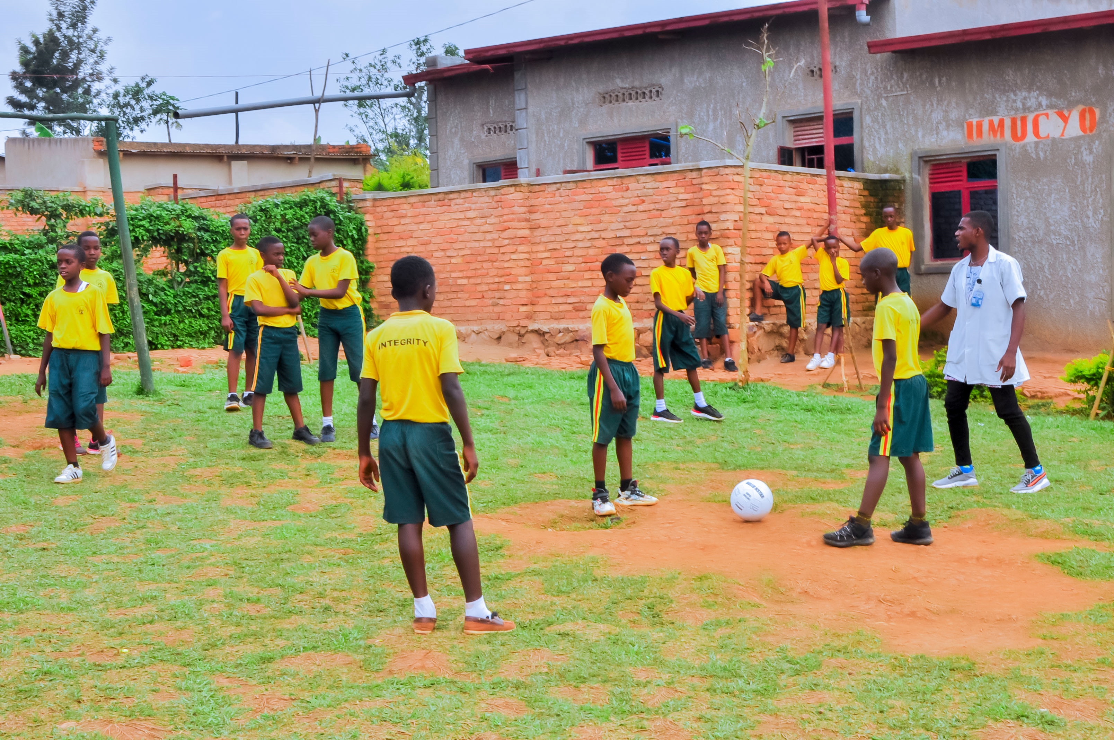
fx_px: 1762
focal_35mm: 57
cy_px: 370
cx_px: 557
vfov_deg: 23.7
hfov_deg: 35.1
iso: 200
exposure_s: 1/125
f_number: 16
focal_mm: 38
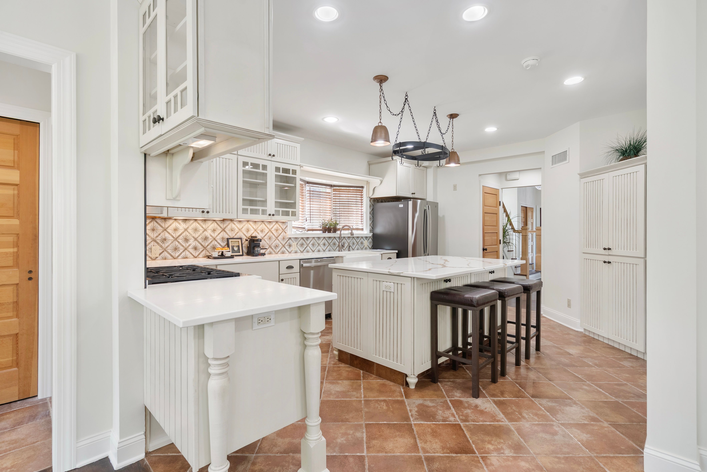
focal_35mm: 17
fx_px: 334
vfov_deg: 70.5
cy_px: 236
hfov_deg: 93.2
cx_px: 354
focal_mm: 17
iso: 200
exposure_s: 1/3
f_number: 8
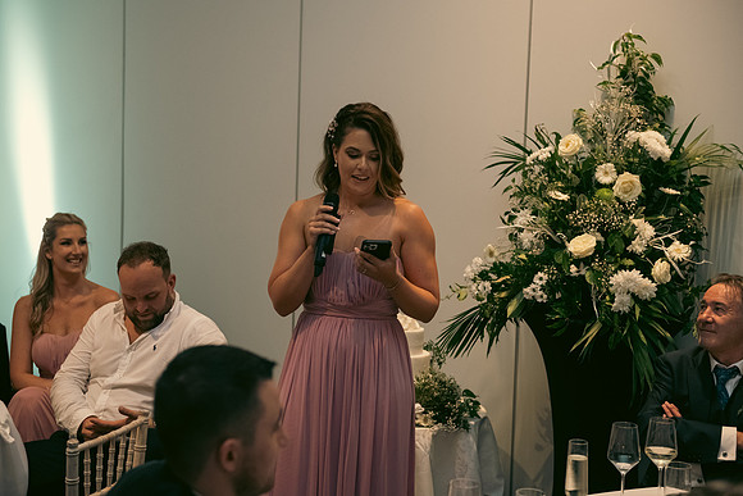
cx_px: 372
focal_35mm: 58
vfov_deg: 23.4
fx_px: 1197
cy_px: 248
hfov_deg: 34.5
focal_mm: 58
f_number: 3.5
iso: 2000
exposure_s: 1/160
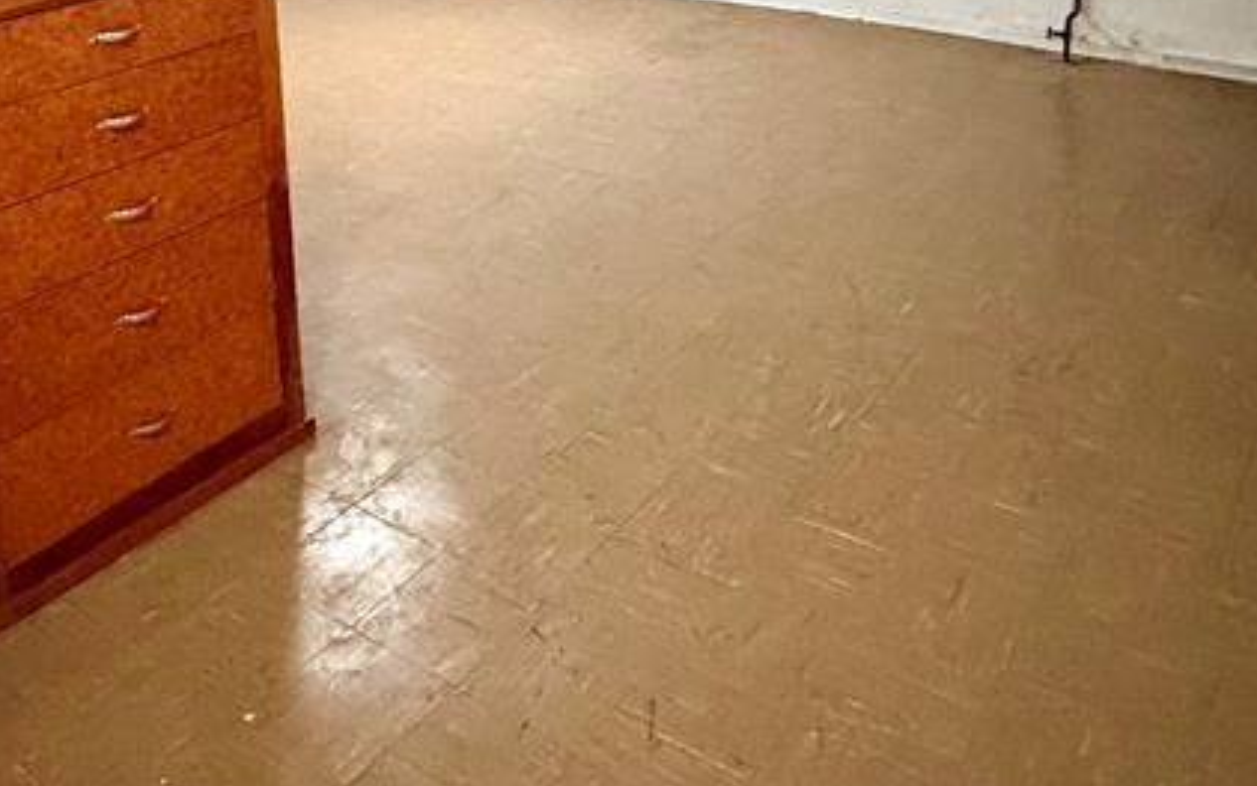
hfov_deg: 54.0
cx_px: 590
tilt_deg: -10.2
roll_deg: +2.7
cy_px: -45
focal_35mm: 36
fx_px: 1234
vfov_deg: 31.9
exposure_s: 1/40
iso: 1250
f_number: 2.2
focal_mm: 2.22
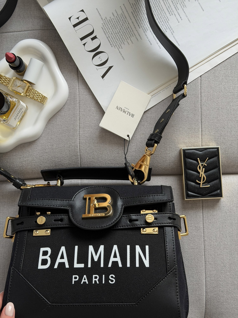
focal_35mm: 48
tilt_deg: -83.3
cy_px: 159
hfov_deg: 30.3
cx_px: 119
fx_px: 440
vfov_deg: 39.7
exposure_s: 1/219
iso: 50
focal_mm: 6.76
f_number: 1.78
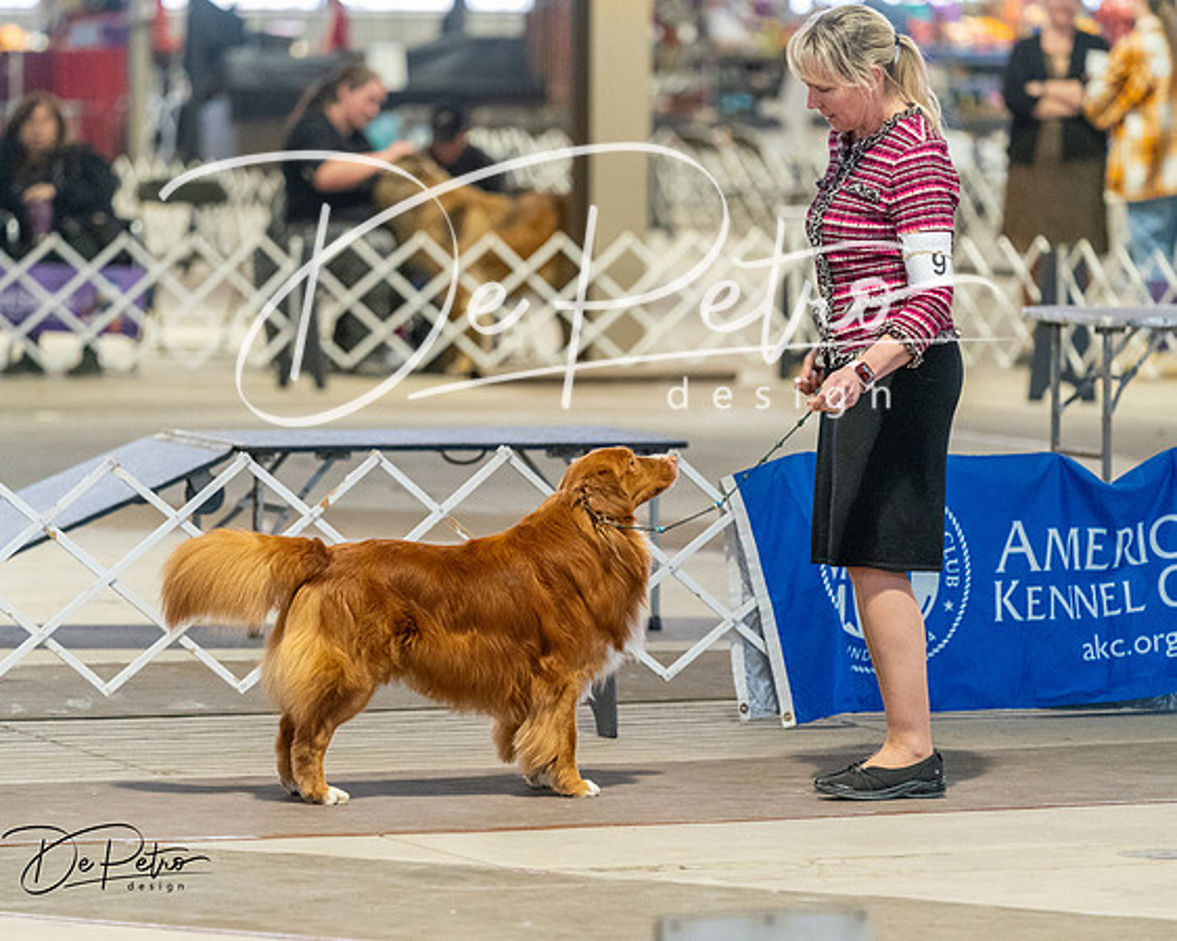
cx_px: 588
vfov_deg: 7.0
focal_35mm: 222
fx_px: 7726
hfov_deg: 8.7
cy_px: 470
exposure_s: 1/250
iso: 6400
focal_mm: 197
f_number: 3.5
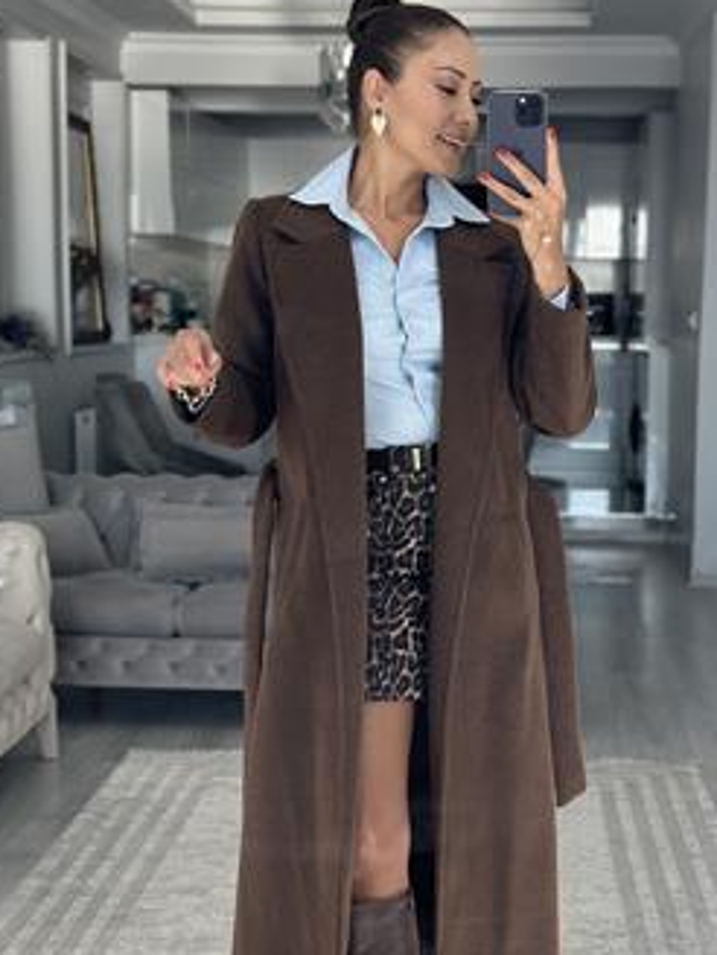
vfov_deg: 26.1
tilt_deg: -20.0
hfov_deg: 19.9
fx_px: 2044
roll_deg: -0.2
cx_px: 393
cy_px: 675
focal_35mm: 74
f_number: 1.78
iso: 80
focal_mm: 6.86
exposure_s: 1/260
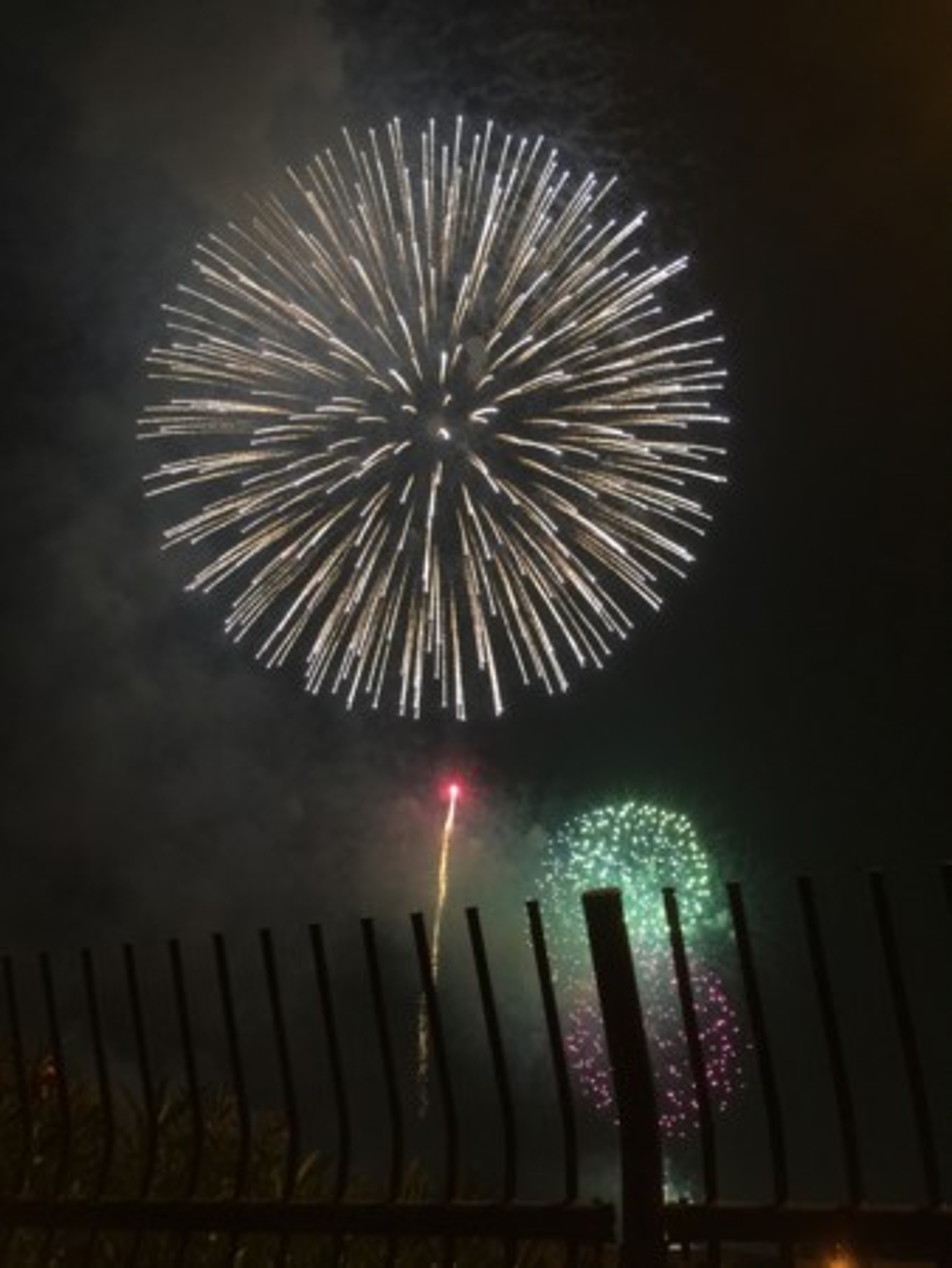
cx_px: 476
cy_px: 634
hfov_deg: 48.3
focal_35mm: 29
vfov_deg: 61.6
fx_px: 1062
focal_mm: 4.15
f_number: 2.2
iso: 100
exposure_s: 1/10
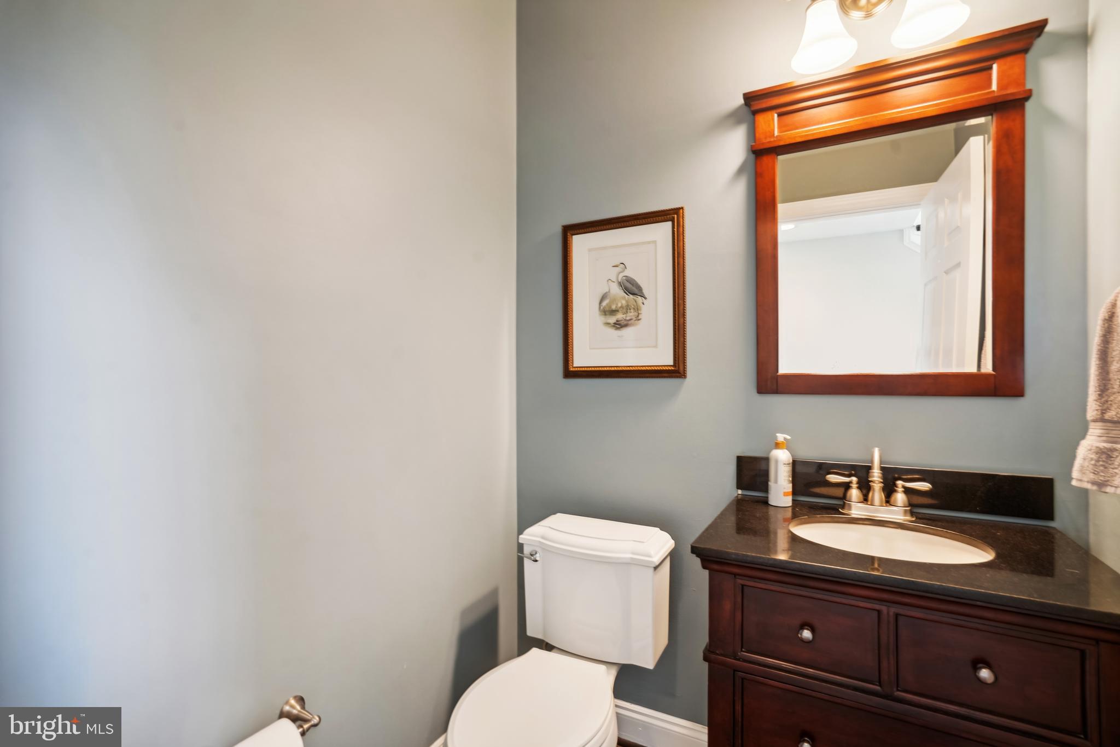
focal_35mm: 16
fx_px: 498
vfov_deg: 73.7
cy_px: 374
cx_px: 560
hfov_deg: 96.7
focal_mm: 16
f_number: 8
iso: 100
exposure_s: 1.6
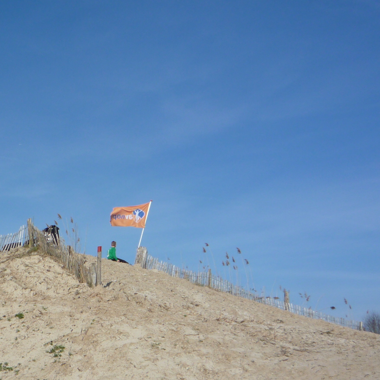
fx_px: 770
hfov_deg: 26.8
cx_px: 42
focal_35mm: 62
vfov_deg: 27.5
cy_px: 265
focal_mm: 5.2
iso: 100
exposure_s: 1/640
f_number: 5.6
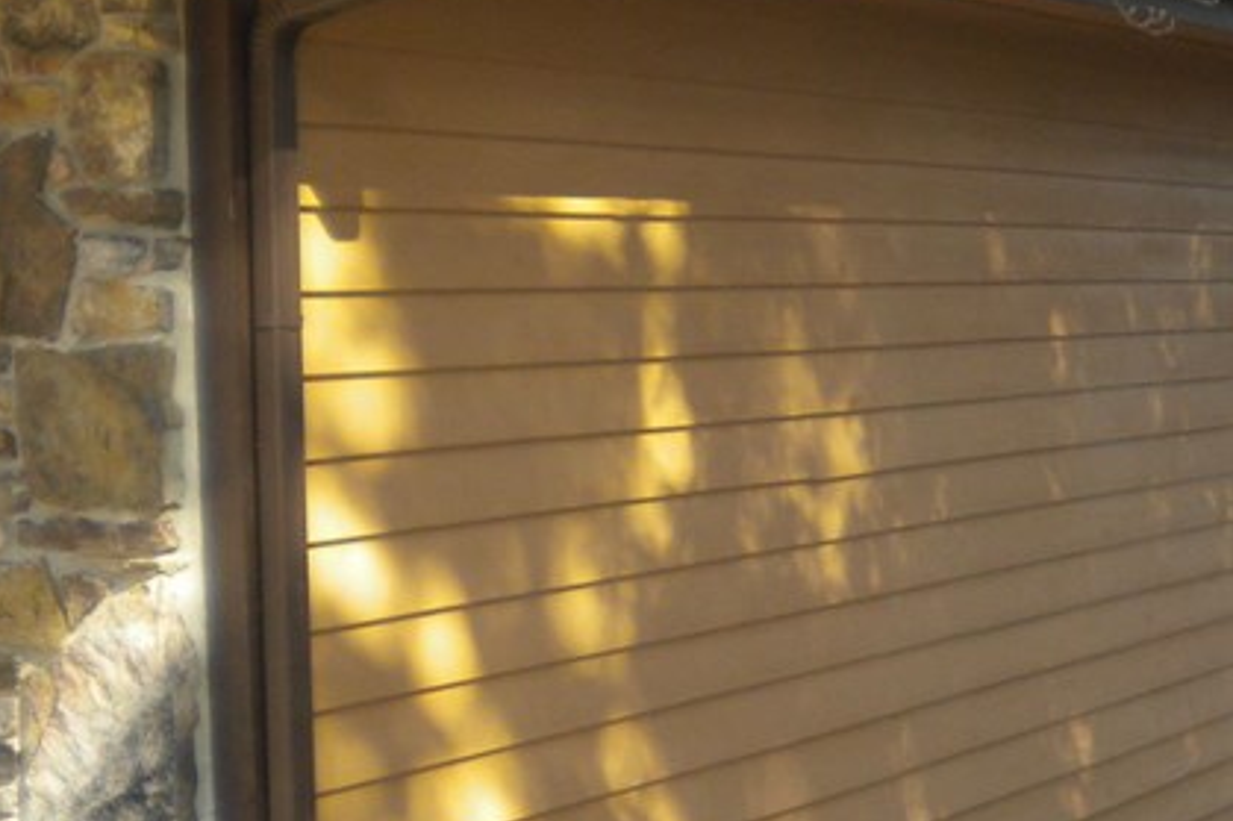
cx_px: 1330
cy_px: 568
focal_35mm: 89
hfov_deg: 21.8
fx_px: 3047
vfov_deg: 15.3
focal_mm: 6.3
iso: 113
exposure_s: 1/270
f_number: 3.1
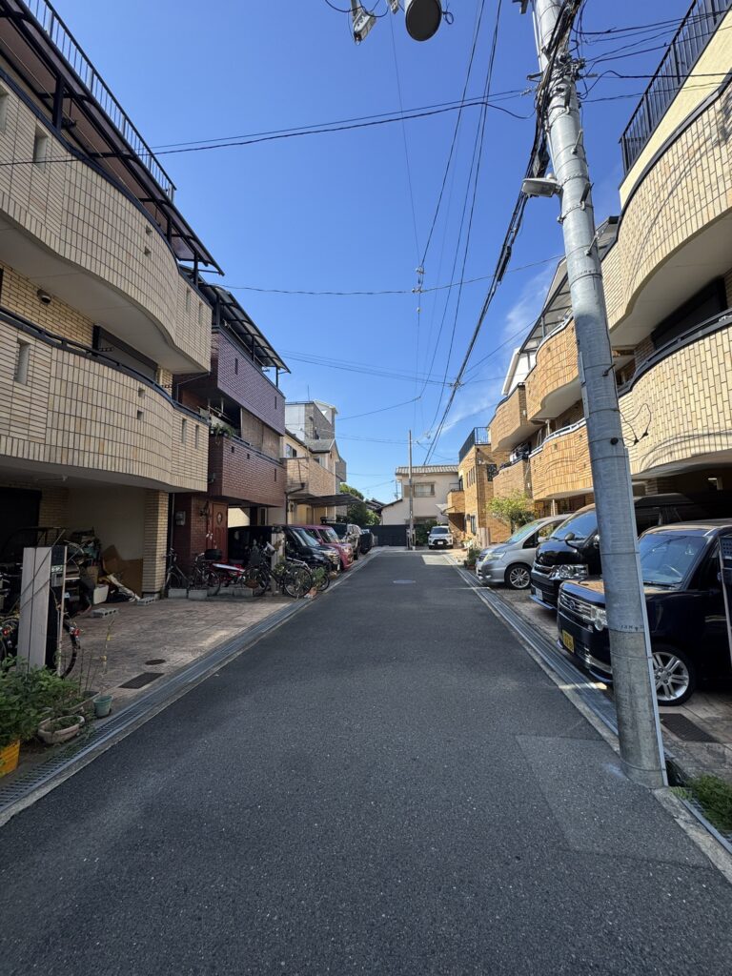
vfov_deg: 102.1
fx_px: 395
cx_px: 366
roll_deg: +0.5
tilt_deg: +5.9
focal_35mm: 14
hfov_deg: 85.7
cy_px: 488
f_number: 2.2
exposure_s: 1/1110
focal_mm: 2.22
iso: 50
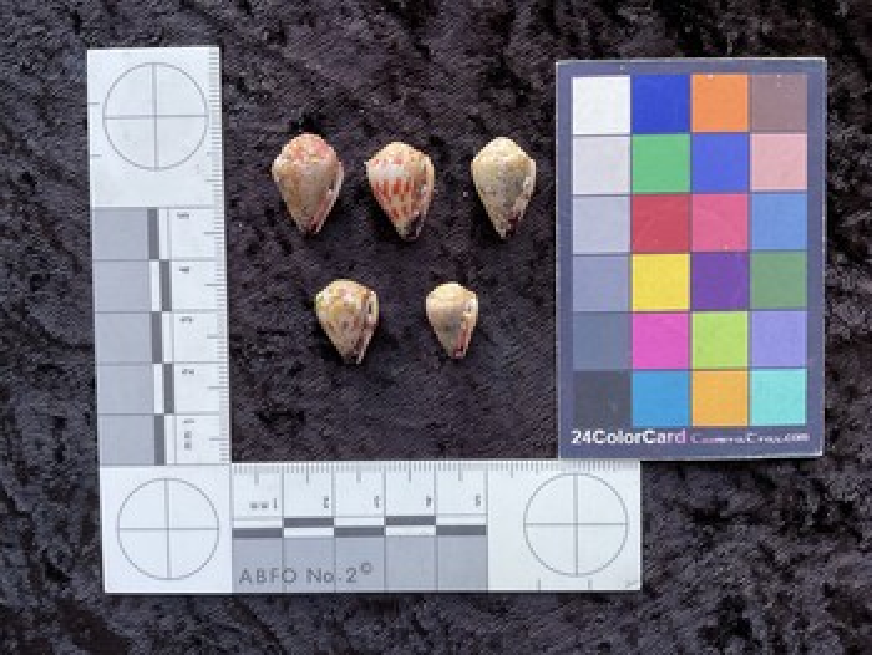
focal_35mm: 29
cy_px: 328
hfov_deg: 61.6
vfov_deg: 48.3
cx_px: 436
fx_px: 731
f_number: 1.8
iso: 50
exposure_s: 1/120
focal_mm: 3
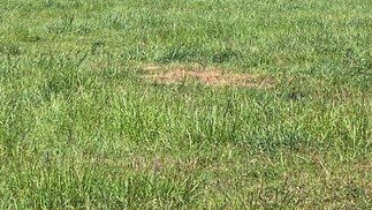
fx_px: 1224
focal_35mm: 124
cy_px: -252
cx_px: 457
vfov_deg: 9.0
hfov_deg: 16.5
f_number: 1.8
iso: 80
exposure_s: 1/3483
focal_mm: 5.4
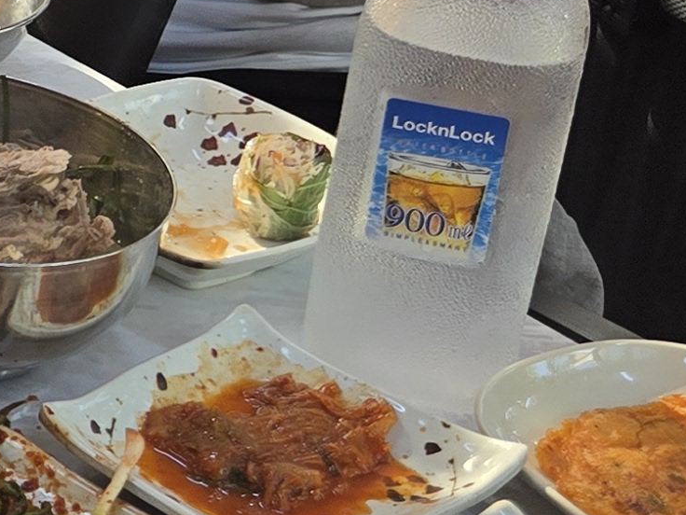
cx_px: -712
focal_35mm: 125
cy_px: -18
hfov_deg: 13.4
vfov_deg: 11.7
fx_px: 2477
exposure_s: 1/120
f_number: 1.8
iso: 32
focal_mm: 5.4
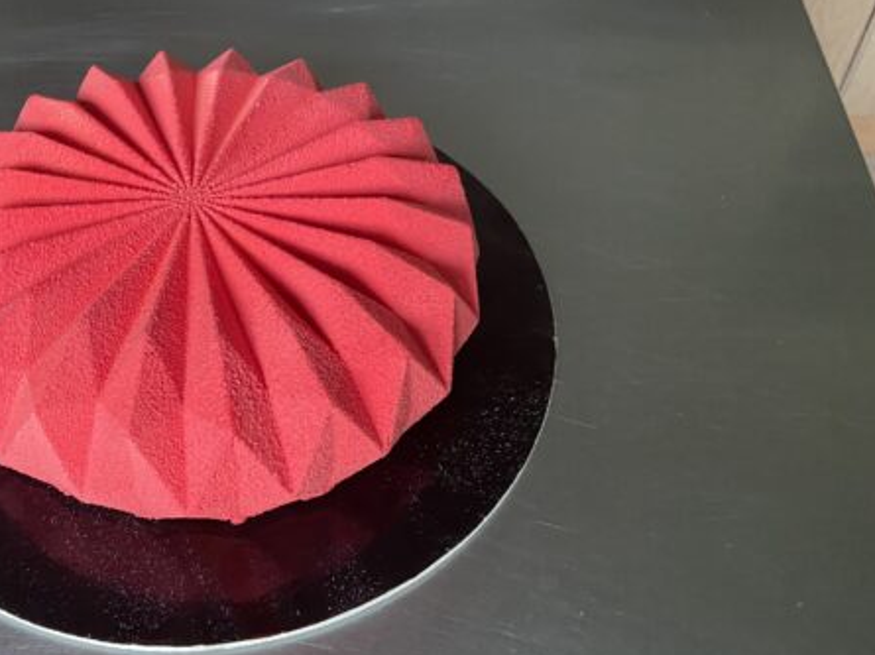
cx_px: 229
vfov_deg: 36.5
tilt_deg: -45.9
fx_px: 985
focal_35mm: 39
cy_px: 228
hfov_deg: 46.3
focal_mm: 4.25
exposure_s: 1/57
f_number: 1.8
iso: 500
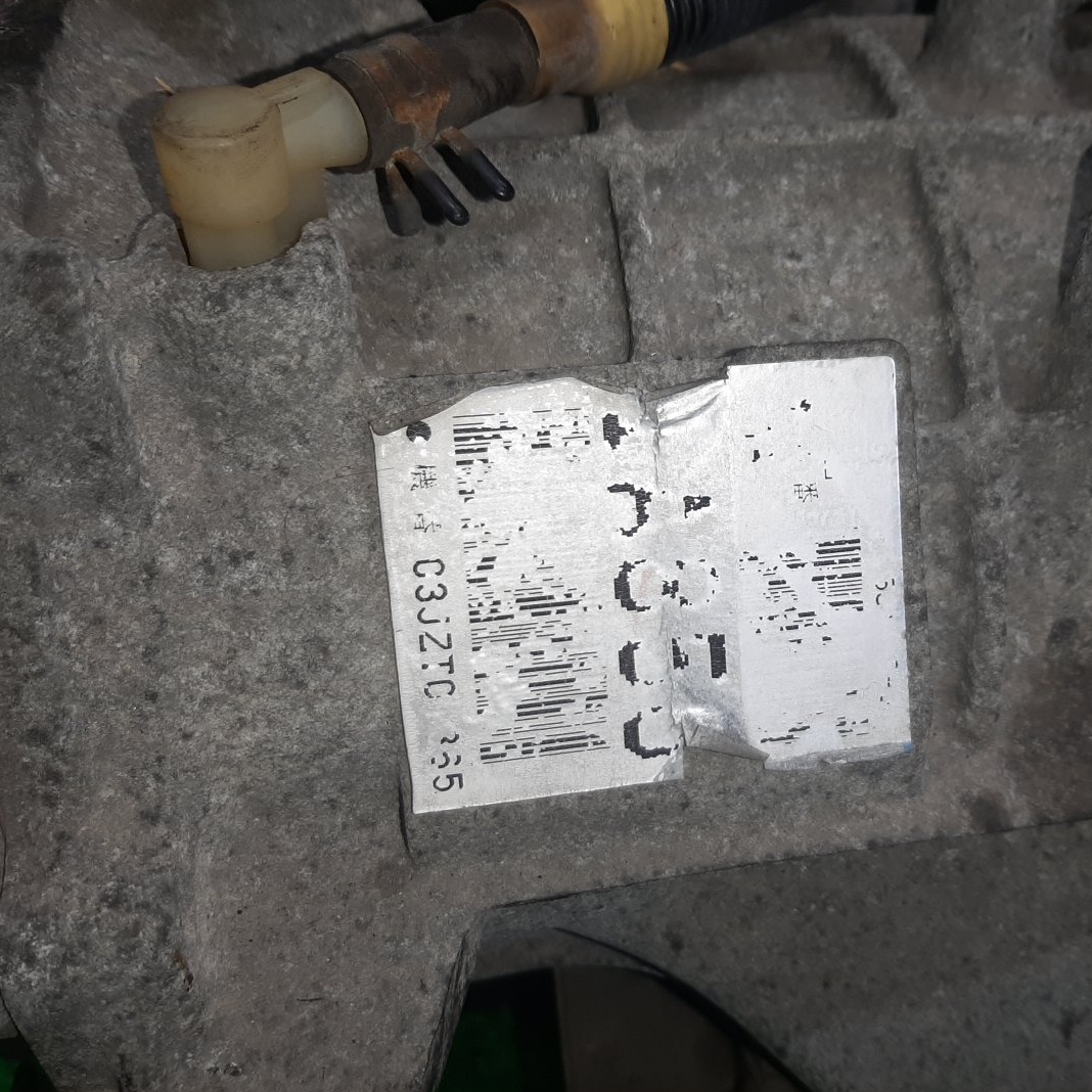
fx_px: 1106
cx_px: 710
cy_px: 544
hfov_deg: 51.7
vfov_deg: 52.5
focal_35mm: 31
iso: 52
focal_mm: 3.93
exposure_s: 1/100
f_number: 1.7
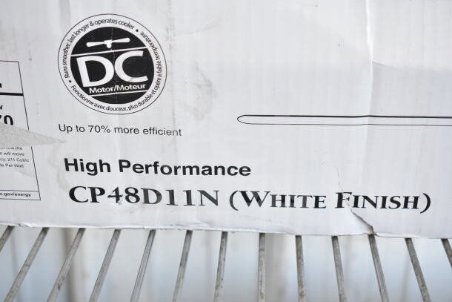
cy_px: 151
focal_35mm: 68
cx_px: 226
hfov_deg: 29.9
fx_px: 848
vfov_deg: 20.2
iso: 1600
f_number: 5
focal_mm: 45
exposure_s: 1/160
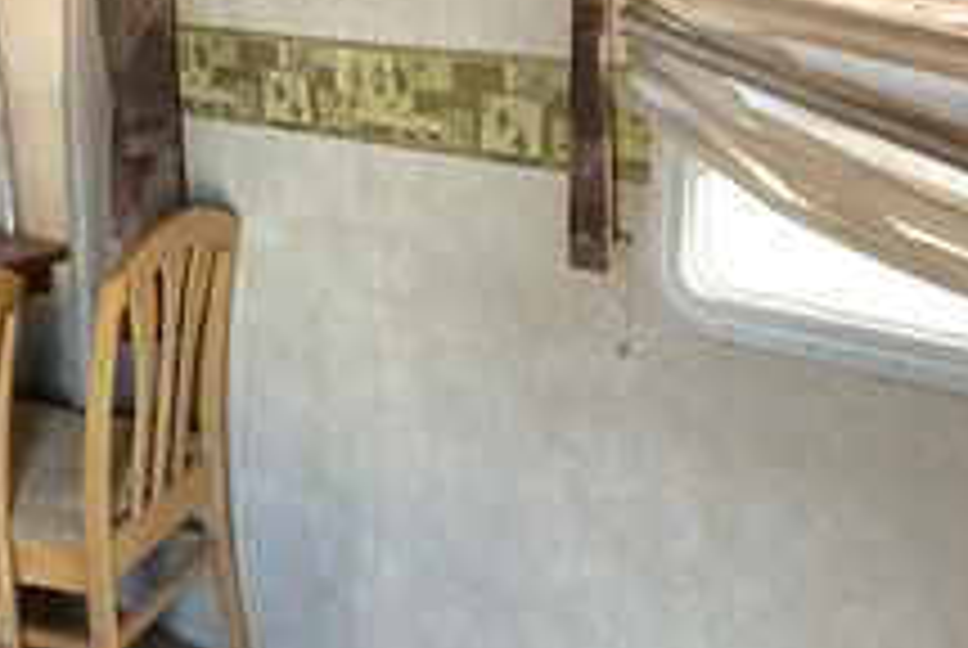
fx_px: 1508
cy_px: 315
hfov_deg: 35.3
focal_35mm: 56
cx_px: 338
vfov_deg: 24.3
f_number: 1.8
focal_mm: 3
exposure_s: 1/61
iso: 64
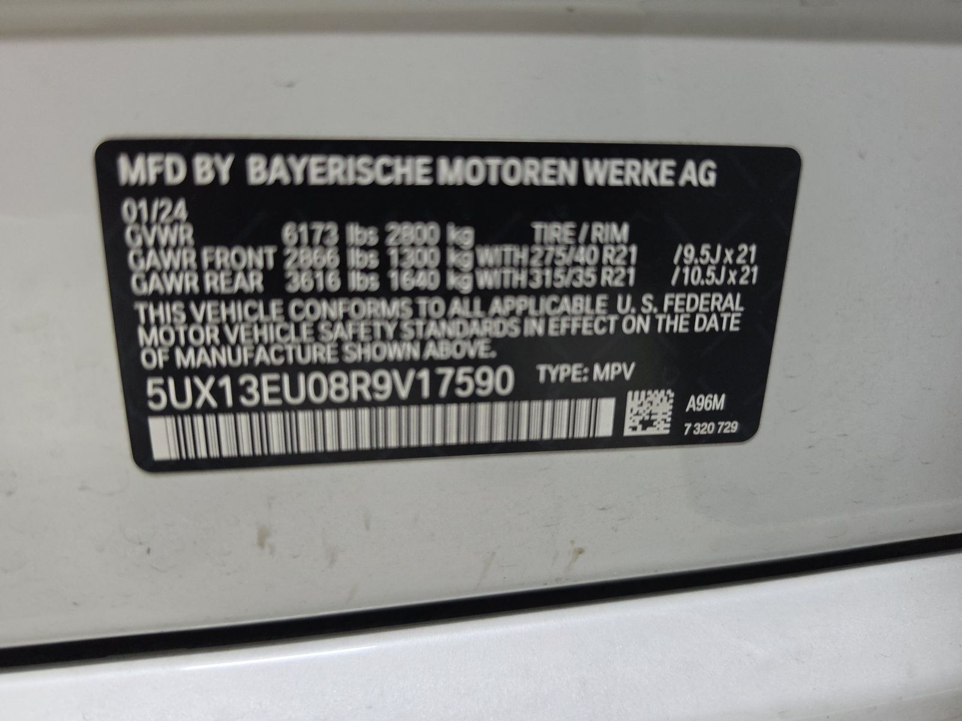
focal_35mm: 23
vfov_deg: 58.9
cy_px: 360
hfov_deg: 73.9
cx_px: 481
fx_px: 639
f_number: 1.4
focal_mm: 6.5
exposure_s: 1/119
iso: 237
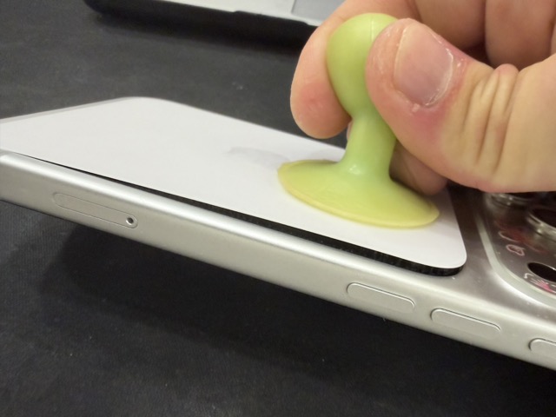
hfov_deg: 67.3
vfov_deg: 53.1
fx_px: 418
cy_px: 208
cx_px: 278
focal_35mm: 26
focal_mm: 2.22
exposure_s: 1/60
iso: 250
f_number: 2.2
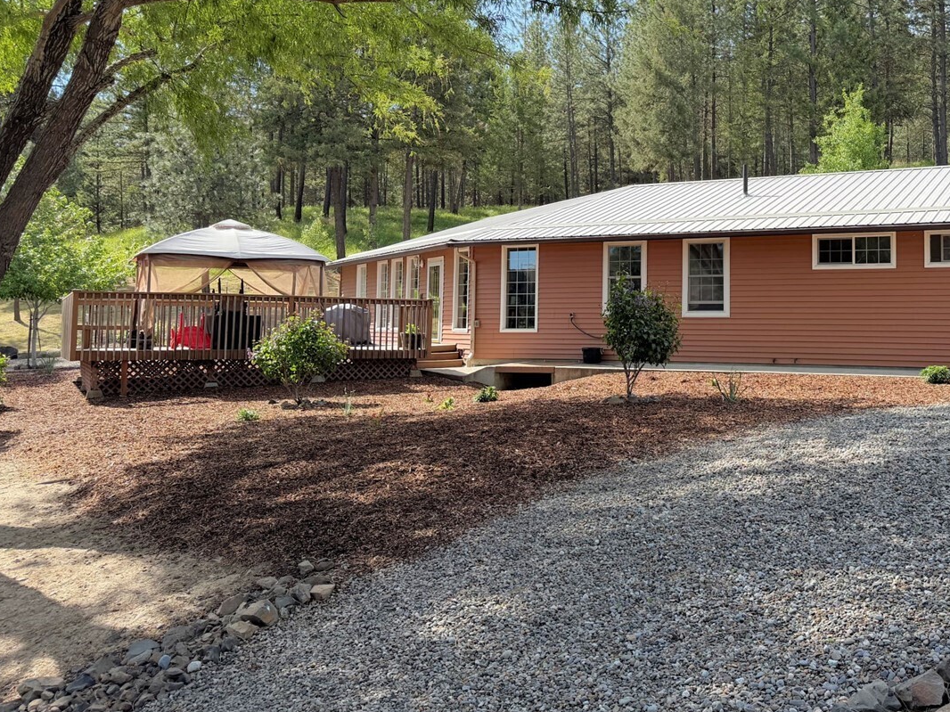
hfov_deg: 49.9
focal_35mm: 36
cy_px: 265
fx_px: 988
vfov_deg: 39.4
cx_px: 675
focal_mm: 6.76
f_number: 1.78
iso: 100
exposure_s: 1/1812
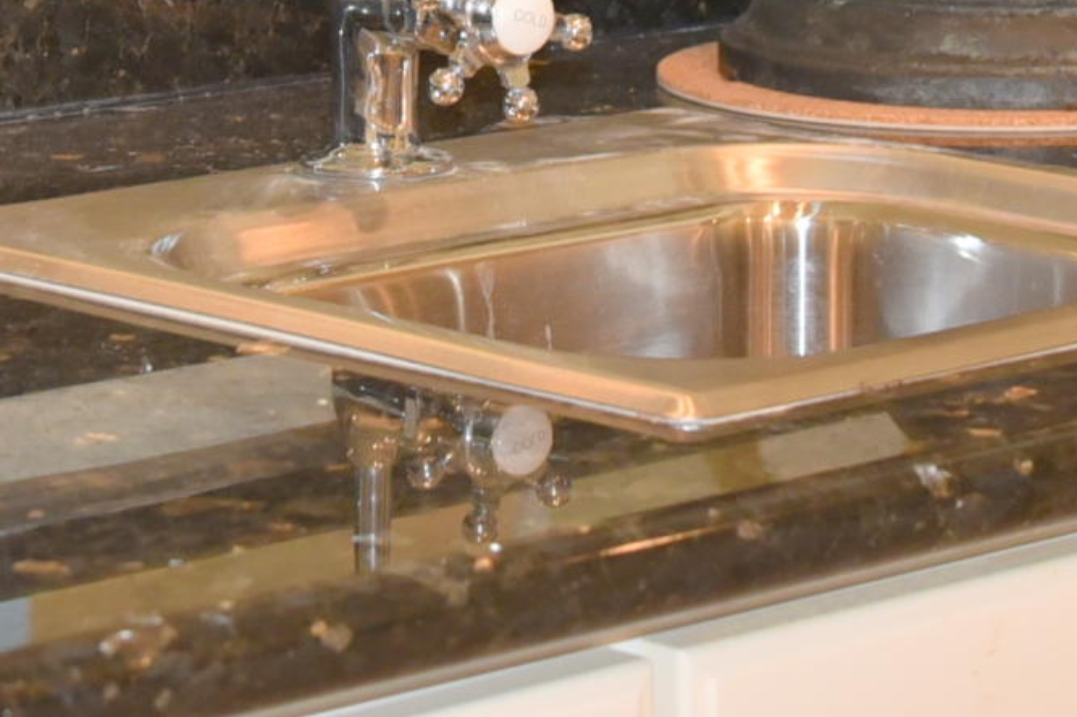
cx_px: 342
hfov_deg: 12.0
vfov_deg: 7.9
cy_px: -239
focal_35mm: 171
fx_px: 5113
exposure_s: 1/100
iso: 800
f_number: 5
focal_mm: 38
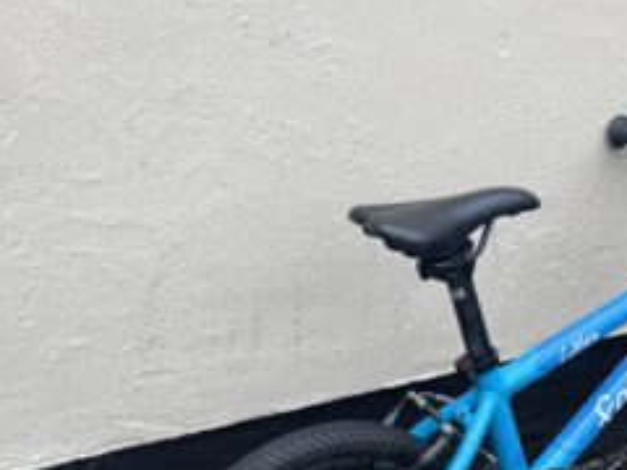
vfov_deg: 27.8
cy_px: 319
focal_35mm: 52
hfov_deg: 35.4
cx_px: 520
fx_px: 942
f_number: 1.6
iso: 32
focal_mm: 4.2
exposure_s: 1/161
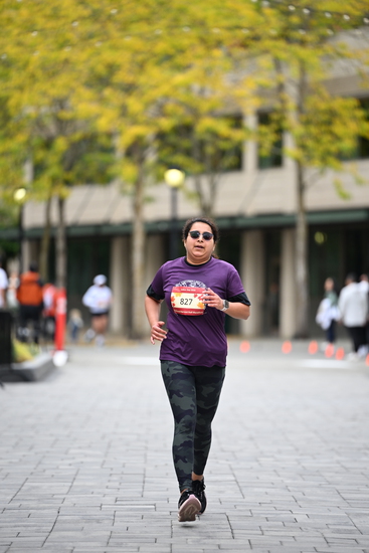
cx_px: 184
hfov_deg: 7.0
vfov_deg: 10.5
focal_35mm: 195
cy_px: 276
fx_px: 2996
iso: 640
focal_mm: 195
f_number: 2.8
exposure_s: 1/2000
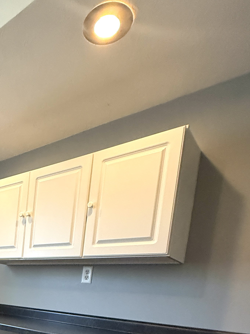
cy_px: 326
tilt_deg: -6.2
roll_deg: -4.3
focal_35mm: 31
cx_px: -7
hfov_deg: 39.4
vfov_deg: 49.0
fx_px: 298
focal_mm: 2.22
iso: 640
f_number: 2.2
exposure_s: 1/60
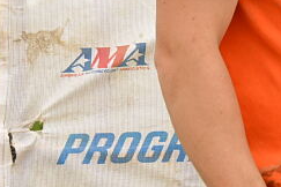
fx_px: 2732
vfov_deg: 3.9
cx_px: 684
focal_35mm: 350
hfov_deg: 5.7
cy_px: -126
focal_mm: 71
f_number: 9
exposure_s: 1/320
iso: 400
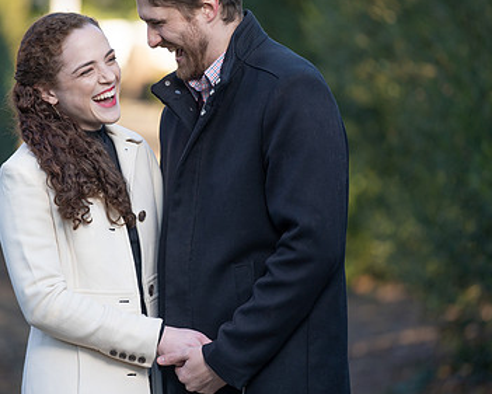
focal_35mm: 334
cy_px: 157
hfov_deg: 5.8
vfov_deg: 4.6
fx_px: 4865
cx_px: 164
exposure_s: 1/250
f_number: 2.8
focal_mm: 198
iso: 100
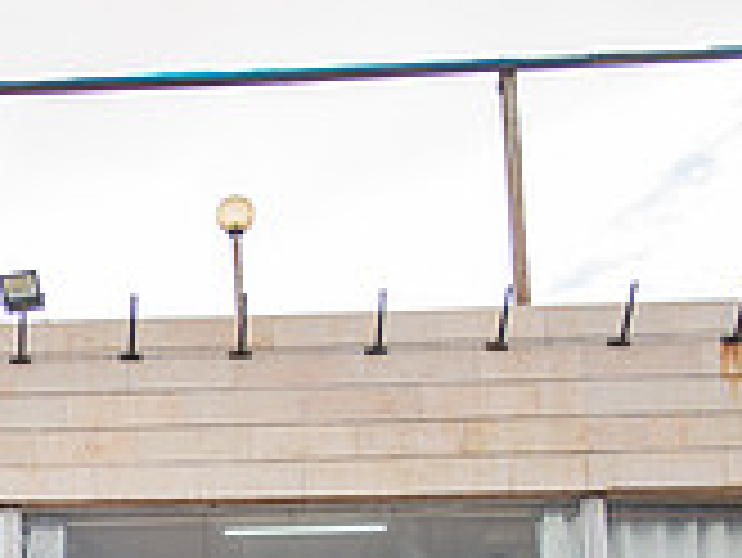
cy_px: 848
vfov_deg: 13.3
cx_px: -247
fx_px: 2252
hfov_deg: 17.4
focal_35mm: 105
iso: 200
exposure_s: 1/1000
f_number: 2.8
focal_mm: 31
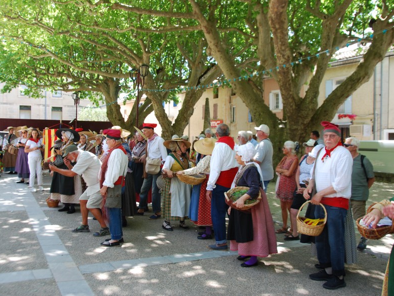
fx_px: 376
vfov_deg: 42.9
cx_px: 182
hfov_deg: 55.3
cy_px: 146
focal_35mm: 33
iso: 200
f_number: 5.6
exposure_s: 1/125
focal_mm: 20
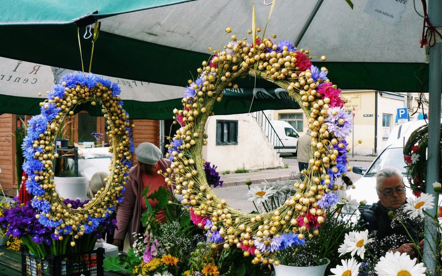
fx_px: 470
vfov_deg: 32.7
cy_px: 164
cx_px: 223
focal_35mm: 39
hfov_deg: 50.4
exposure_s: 1/125
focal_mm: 6
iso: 100
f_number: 3.6
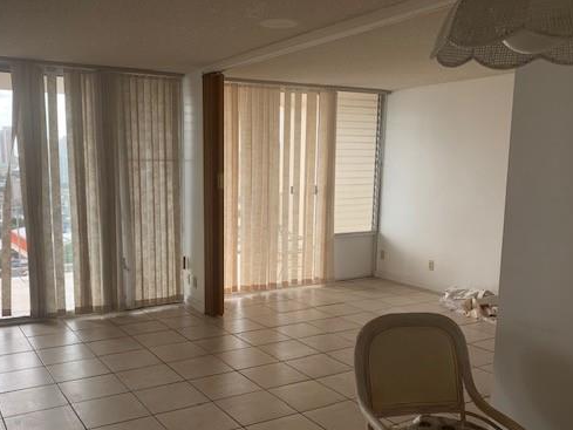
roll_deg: +0.4
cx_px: 232
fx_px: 563
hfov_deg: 53.6
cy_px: 261
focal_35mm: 34
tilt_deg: -8.7
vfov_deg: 41.6
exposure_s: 1/285
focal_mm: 4.25
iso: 25
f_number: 1.8
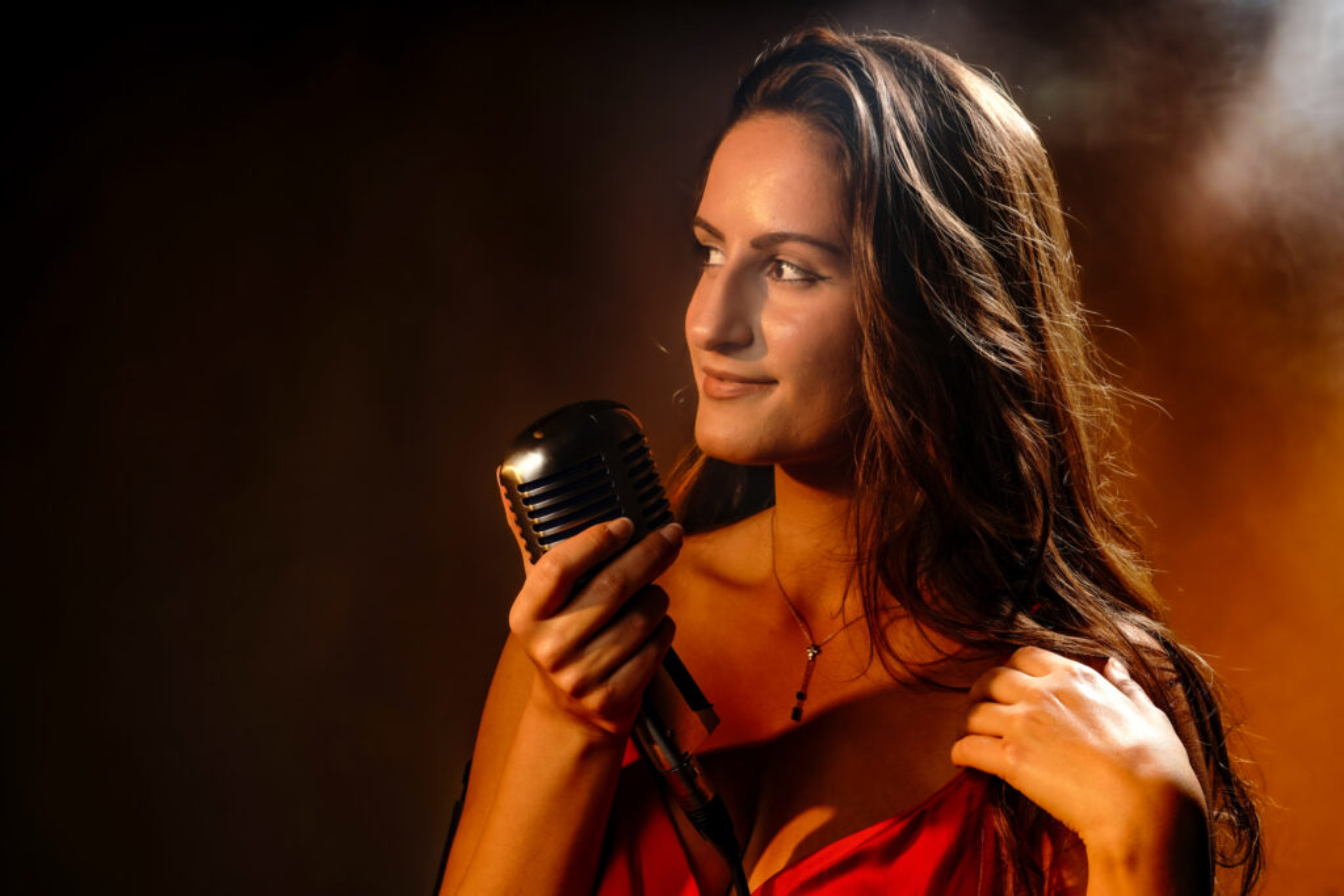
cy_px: 448
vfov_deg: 23.0
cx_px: 672
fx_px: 2203
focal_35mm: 59
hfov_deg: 33.9
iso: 100
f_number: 10
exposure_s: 1/160
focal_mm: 59
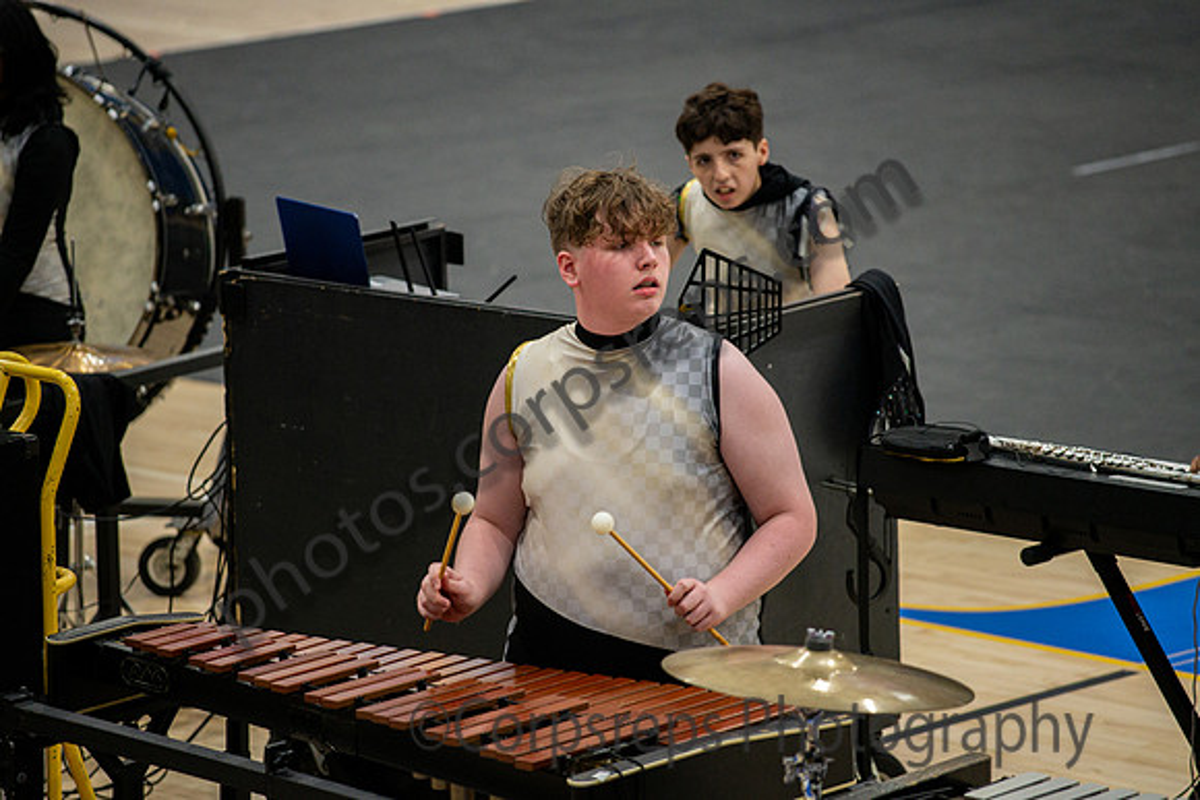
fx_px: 6668
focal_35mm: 200
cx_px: 600
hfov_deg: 10.3
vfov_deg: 6.9
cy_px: 400
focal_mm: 200
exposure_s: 1/500
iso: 3600
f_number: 4
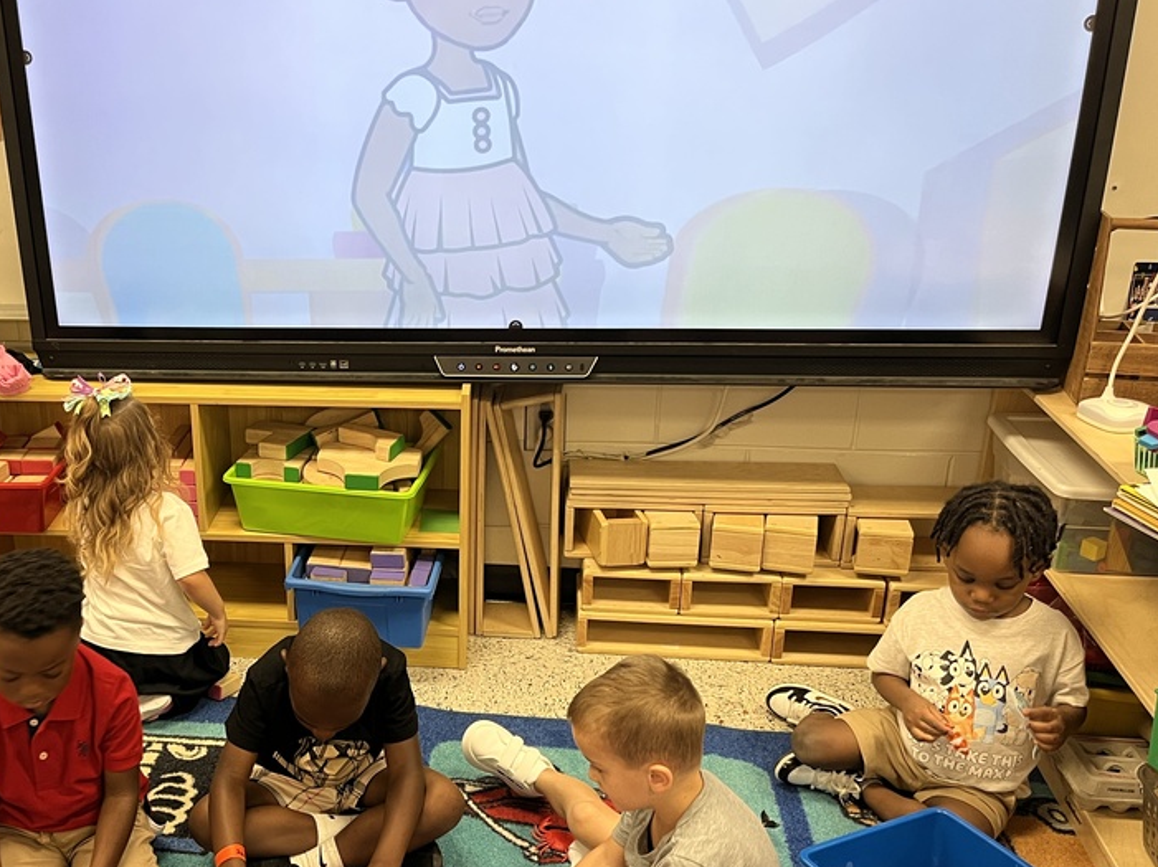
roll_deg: +2.3
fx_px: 1271
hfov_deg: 47.6
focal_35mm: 38
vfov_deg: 37.6
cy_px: 482
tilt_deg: -22.8
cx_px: 325
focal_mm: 5.1
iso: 80
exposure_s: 1/60
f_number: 1.6
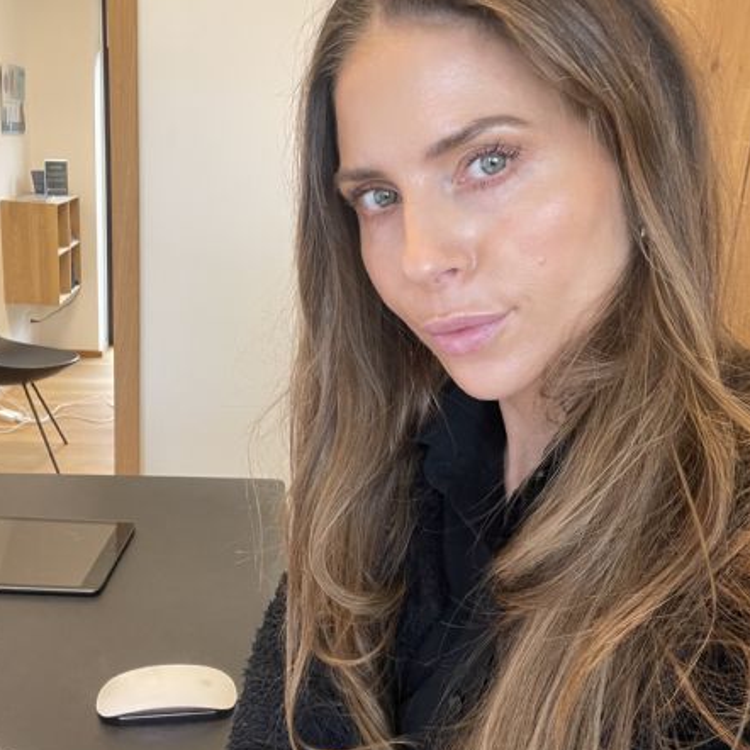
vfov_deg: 46.0
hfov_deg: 46.0
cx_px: 372
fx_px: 882
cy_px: 399
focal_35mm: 36
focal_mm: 2.71
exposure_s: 1/50
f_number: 2.2
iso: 160
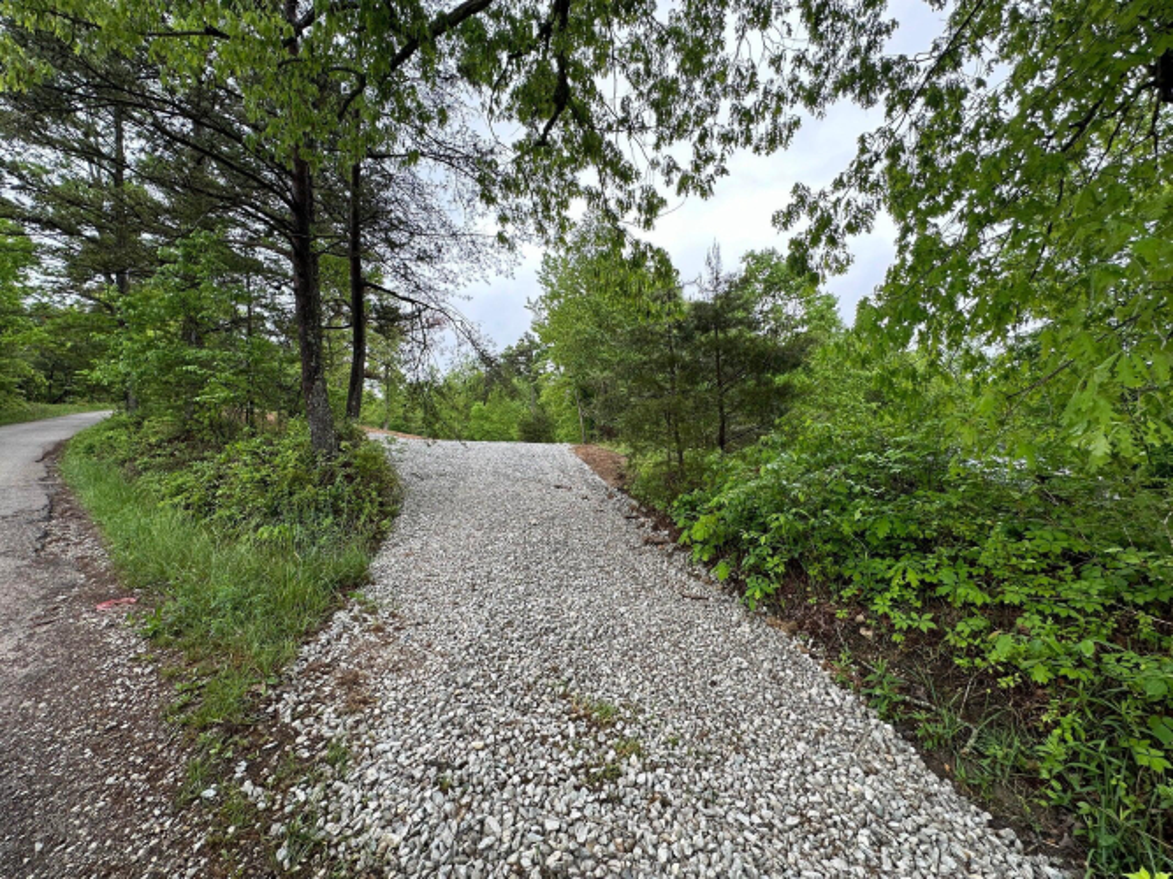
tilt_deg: +2.7
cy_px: 440
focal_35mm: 14
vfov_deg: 85.7
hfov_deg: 102.1
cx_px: 586
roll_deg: +1.0
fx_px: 474
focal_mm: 2.22
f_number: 2.2
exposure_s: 1/213
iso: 40
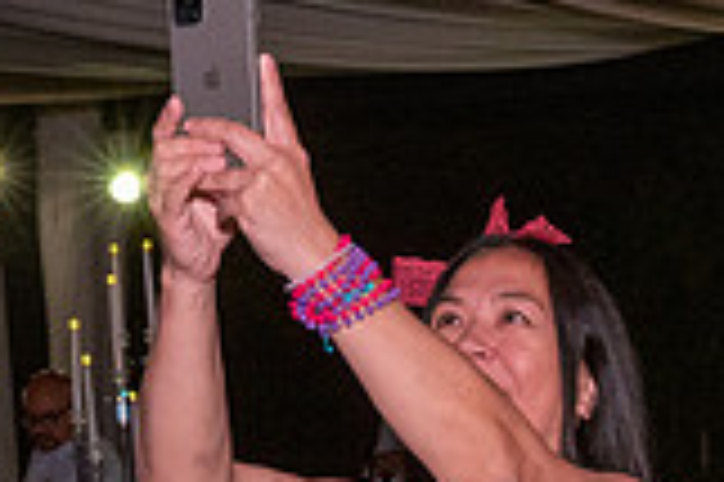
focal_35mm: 126
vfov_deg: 10.7
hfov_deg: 15.0
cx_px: 1097
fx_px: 2531
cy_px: 509
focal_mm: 35
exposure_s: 1/125
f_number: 11
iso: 3200
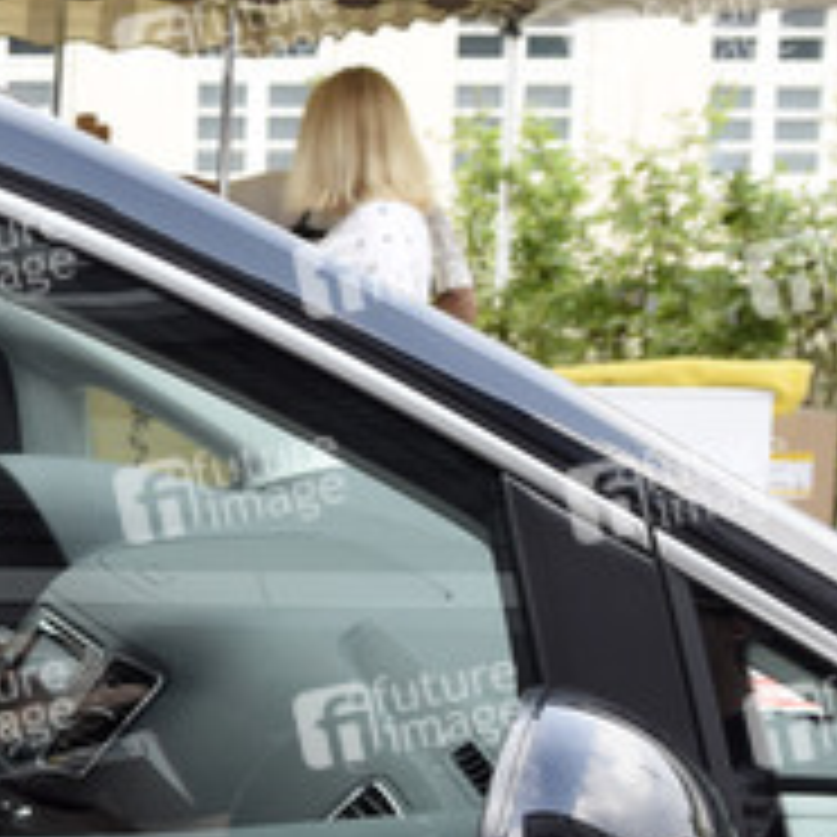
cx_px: -160
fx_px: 2024
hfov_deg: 21.7
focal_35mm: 74
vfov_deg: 23.2
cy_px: 603
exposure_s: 1/800
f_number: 5
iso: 800
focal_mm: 24
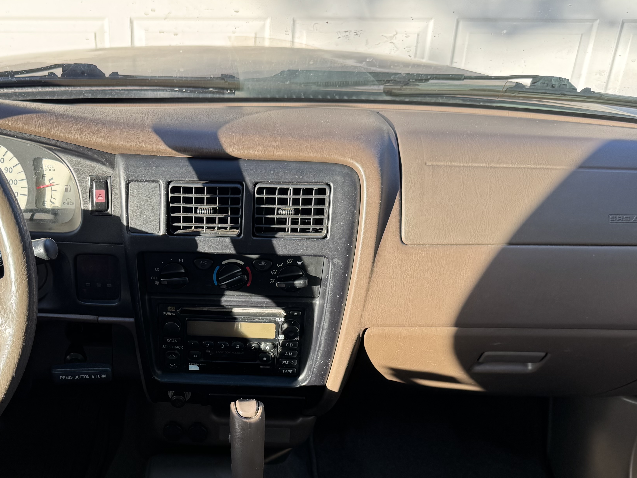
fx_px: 773
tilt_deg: -33.4
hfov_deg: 43.9
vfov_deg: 33.4
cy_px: 379
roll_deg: -0.4
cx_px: 194
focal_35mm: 42
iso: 64
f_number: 1.78
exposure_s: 1/260
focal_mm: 6.76
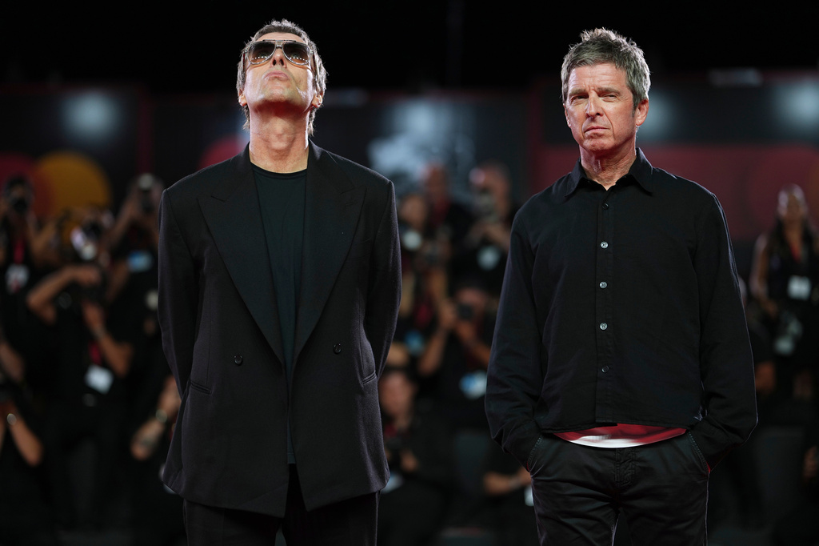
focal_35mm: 85
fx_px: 1933
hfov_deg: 23.9
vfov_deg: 16.1
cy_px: 273
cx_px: 410
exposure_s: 1/640
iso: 400
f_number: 1.4
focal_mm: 85
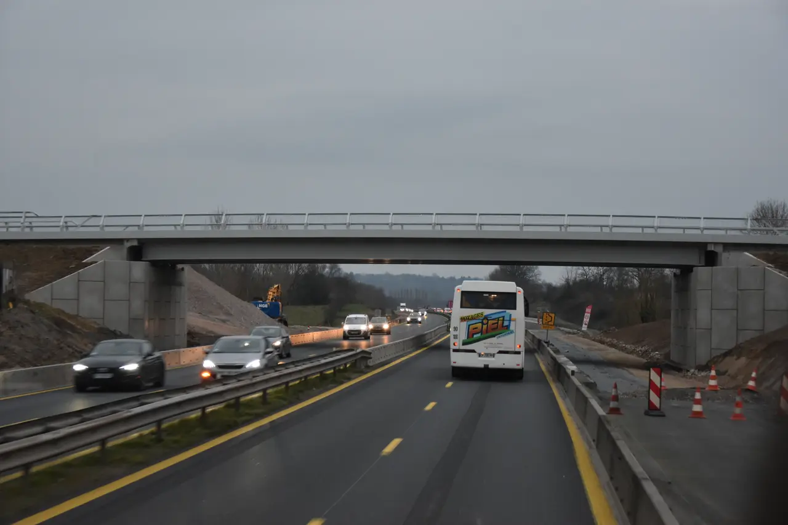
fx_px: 1707
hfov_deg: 26.0
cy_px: 262
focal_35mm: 78
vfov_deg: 17.5
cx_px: 394
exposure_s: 1/80
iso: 800
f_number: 5
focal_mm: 52
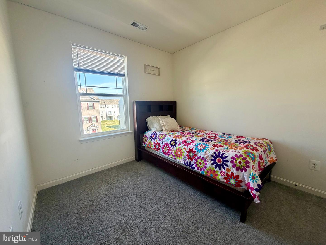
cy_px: 122
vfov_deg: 85.7
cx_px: 163
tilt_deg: -7.3
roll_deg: +1.8
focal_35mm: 14
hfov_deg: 102.1
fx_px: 132
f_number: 2.2
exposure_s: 1/121
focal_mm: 2.22
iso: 160
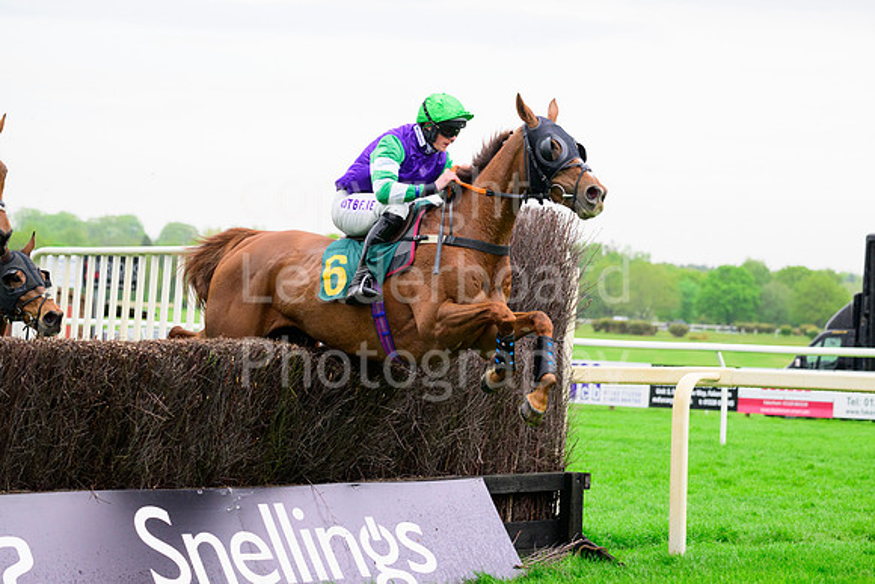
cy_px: 292
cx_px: 438
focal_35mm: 130
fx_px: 3160
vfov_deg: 10.6
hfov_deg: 15.8
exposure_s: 1/1600
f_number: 5.6
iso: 1600
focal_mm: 130
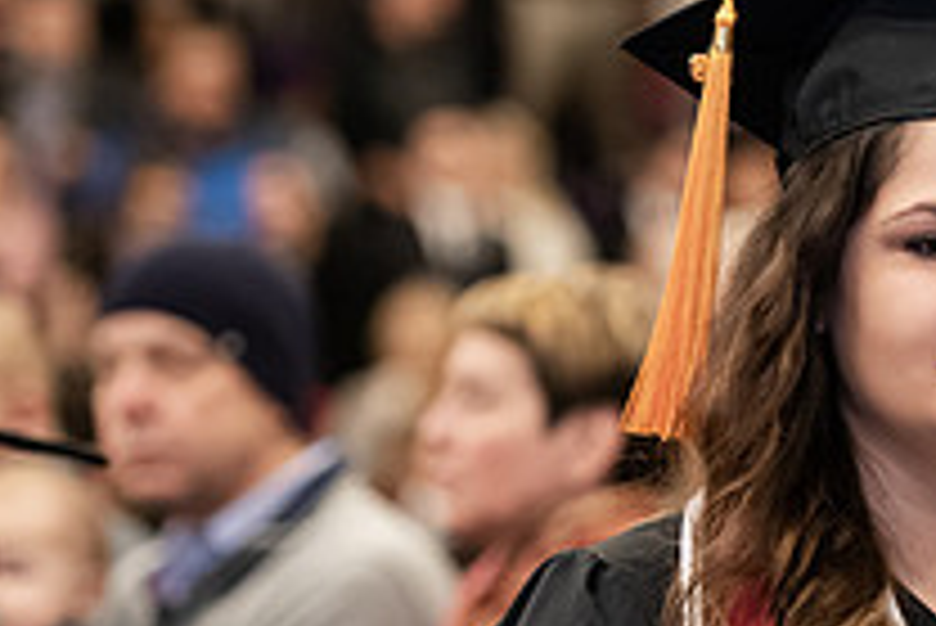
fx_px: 8404
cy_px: 399
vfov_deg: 4.3
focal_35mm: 323
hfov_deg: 6.3
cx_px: 1156
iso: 2000
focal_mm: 116
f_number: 3.2
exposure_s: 1/200
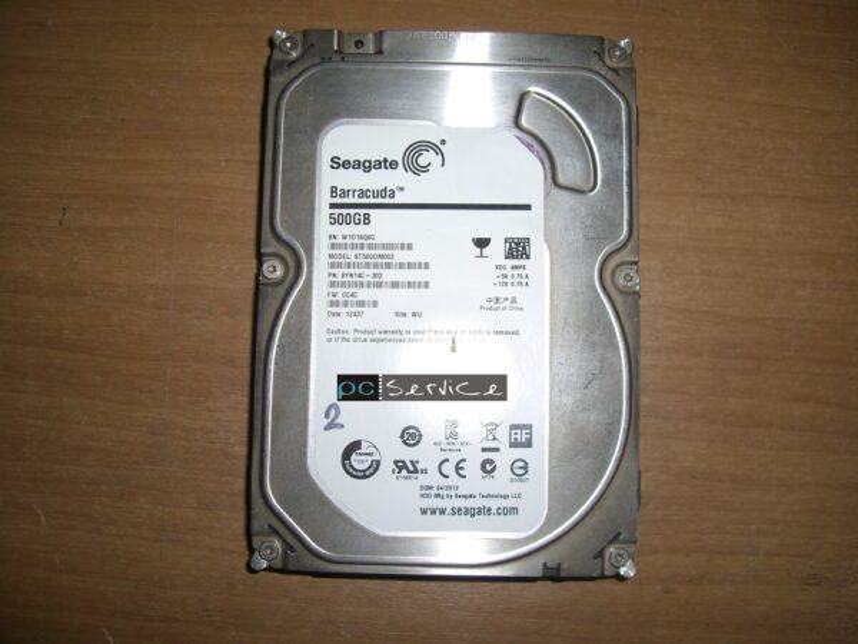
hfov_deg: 49.0
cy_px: 322
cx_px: 429
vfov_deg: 37.7
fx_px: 942
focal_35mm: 38
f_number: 2.8
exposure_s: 1/60
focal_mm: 7.9
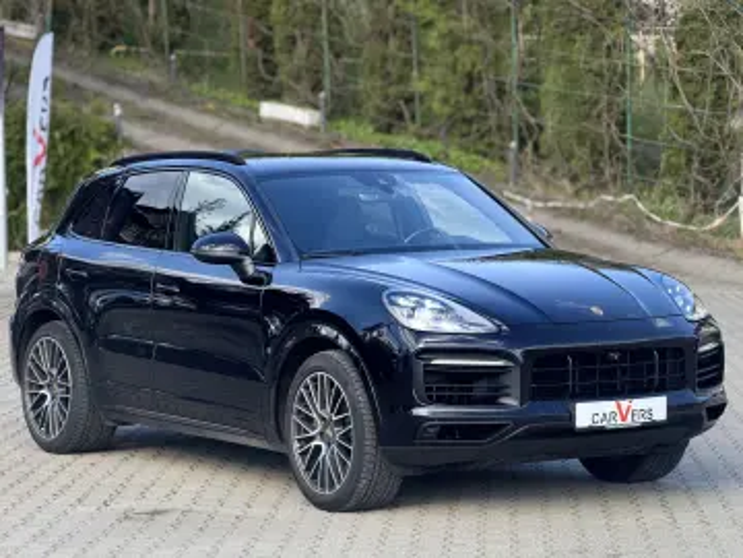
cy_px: 279
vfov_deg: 12.3
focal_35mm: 120
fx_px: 2576
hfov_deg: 16.4
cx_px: 372
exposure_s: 1/338
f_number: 2.8
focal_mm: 15.66
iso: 50
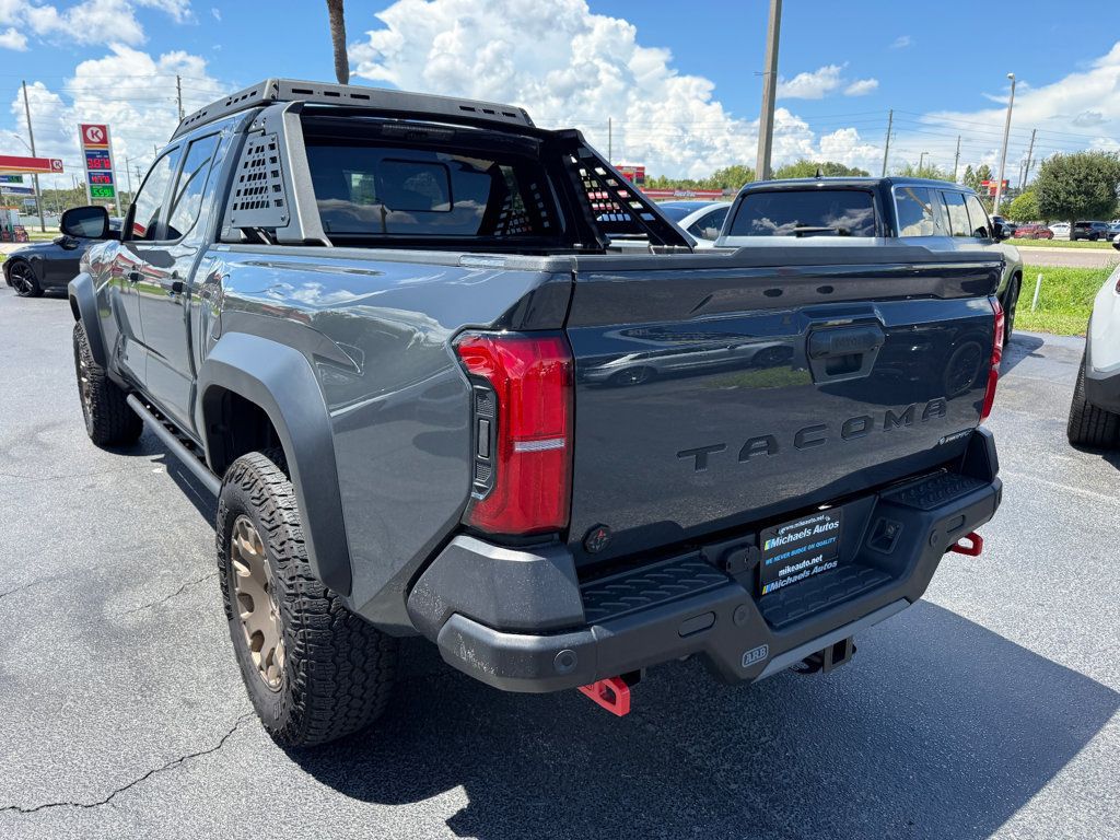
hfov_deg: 71.6
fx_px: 777
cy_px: 420
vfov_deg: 56.8
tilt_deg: -11.4
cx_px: 560
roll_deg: +0.7
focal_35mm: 24
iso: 100
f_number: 1.78
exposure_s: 1/1770
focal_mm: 6.76
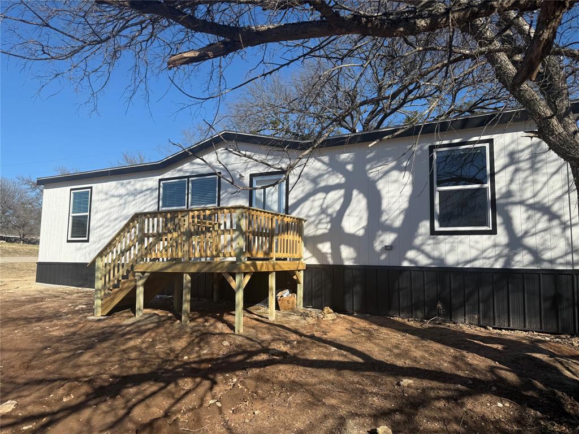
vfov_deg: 56.8
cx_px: 290
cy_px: 217
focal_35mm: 24
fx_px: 401
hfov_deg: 71.6
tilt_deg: +6.7
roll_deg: +0.0
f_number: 1.78
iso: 80
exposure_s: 1/4405
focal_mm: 6.76
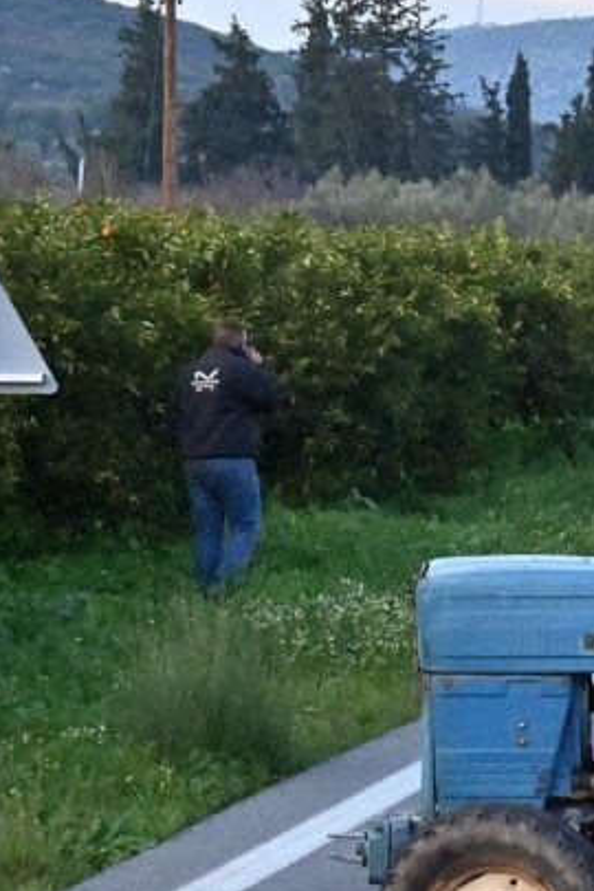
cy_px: 550
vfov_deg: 9.3
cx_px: 1122
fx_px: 5494
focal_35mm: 222
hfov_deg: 6.1
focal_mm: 50
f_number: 6.3
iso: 3200
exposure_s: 1/640
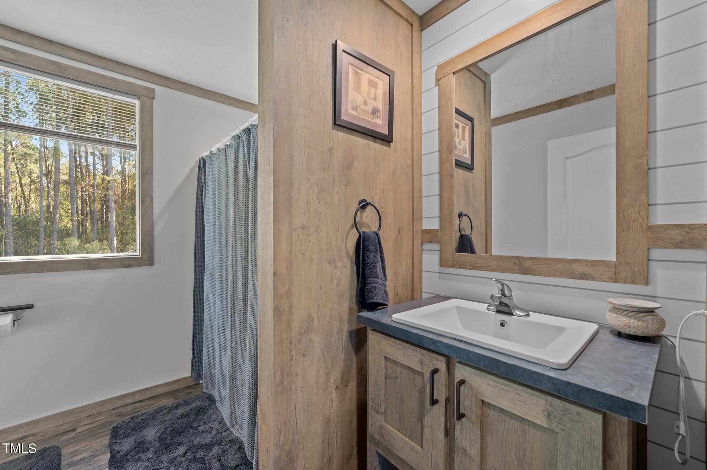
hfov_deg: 104.3
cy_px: 235
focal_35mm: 14
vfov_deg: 81.1
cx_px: 354
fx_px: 275
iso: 250
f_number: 8
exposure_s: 1/1.25
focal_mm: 14
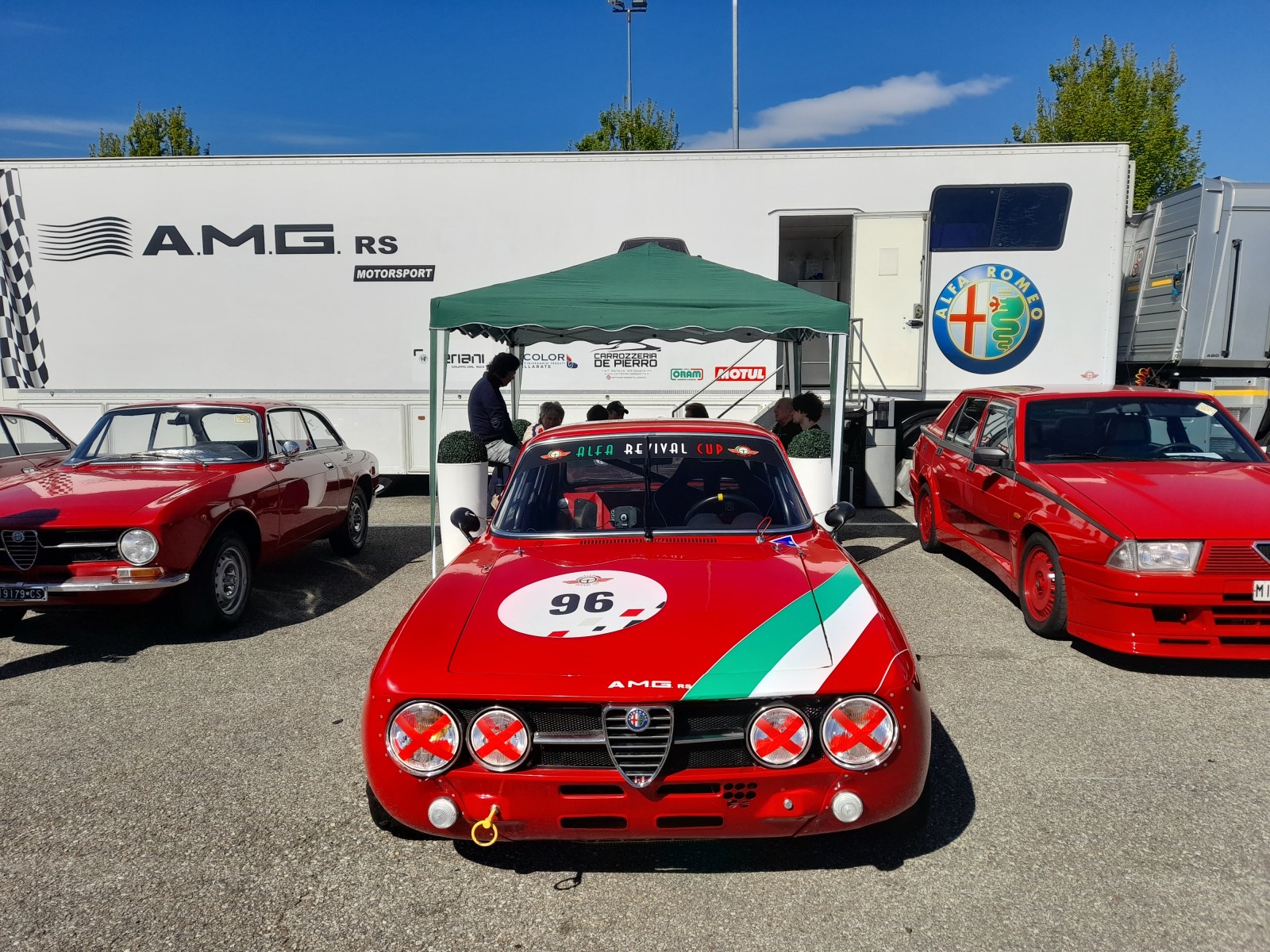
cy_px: 476
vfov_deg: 54.9
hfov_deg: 69.4
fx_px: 917
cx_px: 635
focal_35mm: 25
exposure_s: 1/1631
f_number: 2
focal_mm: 4.6
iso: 20
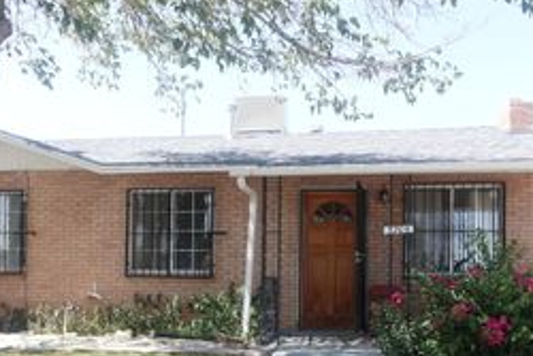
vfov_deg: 32.7
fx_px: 593
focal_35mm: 40
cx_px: 237
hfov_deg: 48.3
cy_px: 274
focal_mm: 7.6
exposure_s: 1/1000
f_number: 2
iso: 125
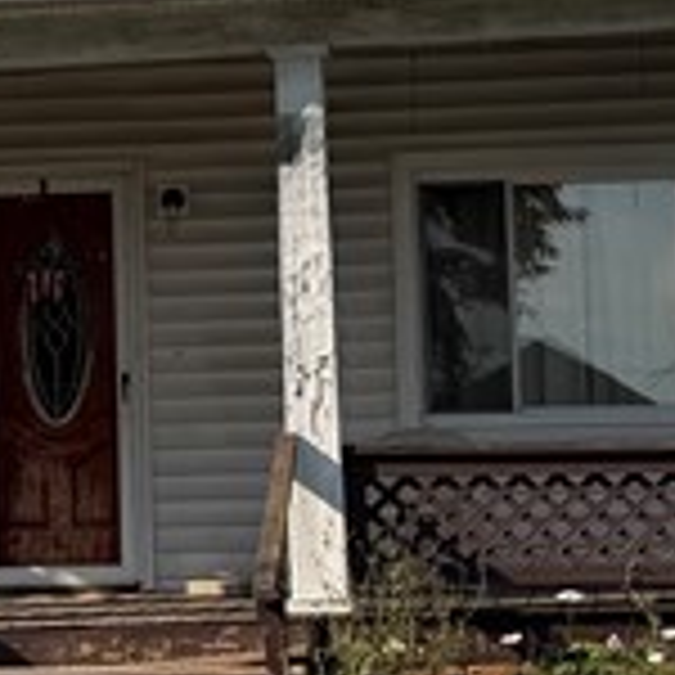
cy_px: 171
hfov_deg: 11.9
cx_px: 9
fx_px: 3199
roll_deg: +1.6
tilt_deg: +6.5
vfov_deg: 12.0
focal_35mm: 145
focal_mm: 6.76
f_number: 1.78
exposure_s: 1/4405
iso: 80
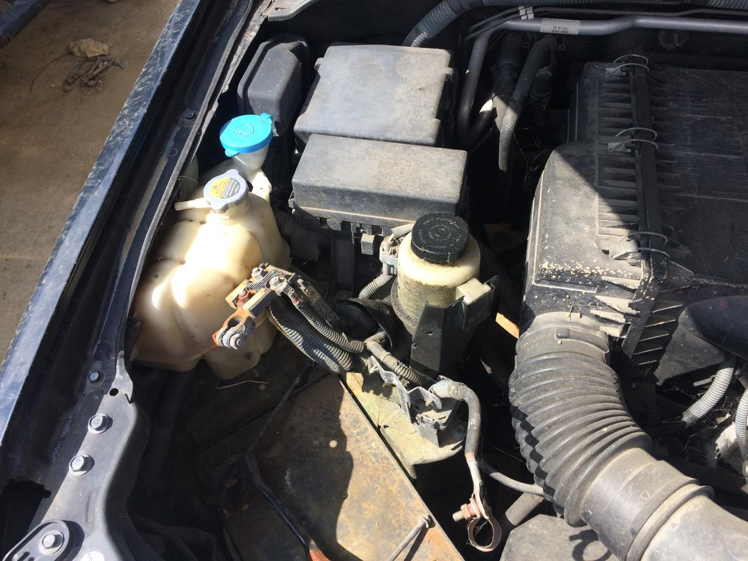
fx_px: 627
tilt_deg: -51.5
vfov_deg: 48.2
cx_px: 374
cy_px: 280
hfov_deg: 61.7
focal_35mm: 29
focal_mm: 4.15
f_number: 2.2
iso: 32
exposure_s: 1/720
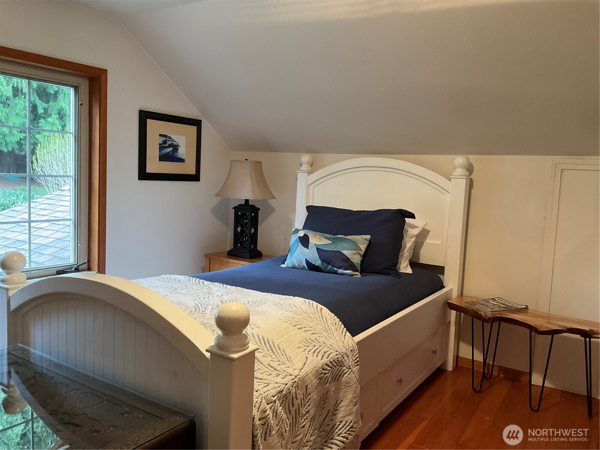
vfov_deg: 48.2
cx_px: 300
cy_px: 225
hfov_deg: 61.7
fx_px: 503
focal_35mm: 29
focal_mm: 3
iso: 250
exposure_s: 1/60
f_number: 1.8
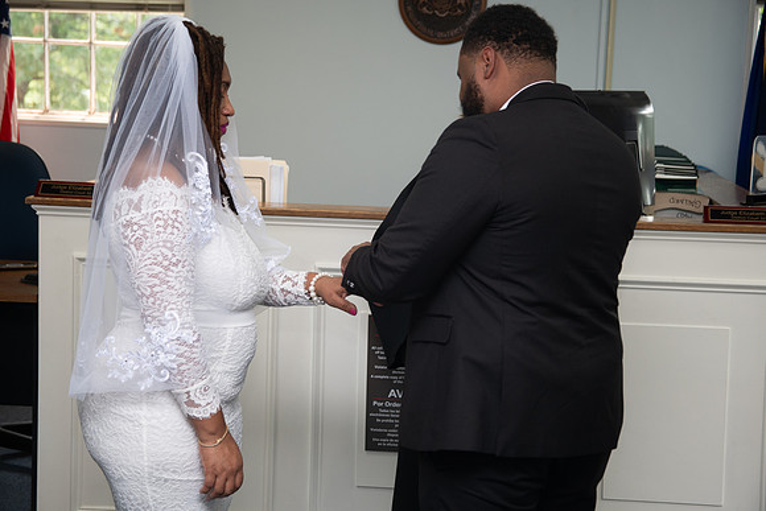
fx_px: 1660
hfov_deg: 26.0
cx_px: 383
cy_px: 256
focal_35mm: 78
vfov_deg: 17.5
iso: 800
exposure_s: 1/160
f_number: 4.9
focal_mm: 75
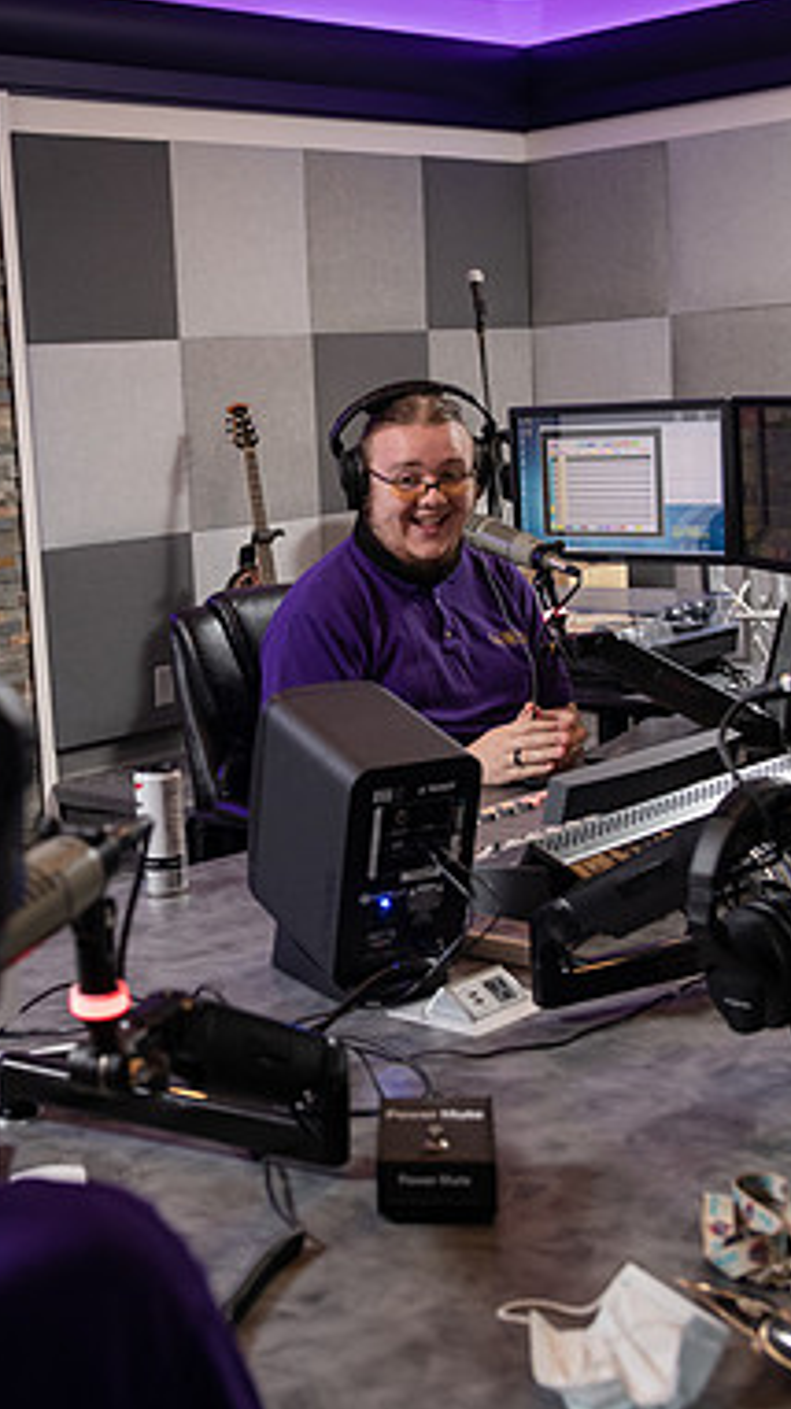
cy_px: 708
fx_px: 1904
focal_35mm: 51
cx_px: 185
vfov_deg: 40.6
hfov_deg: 23.2
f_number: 4
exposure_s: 1/125
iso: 1000
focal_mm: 32
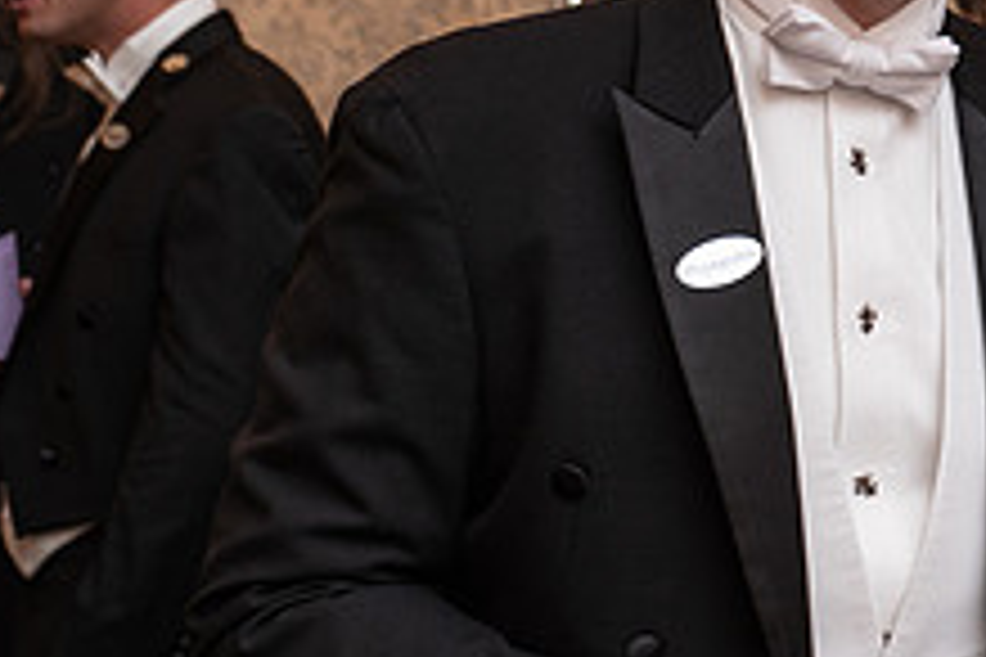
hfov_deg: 18.1
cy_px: 232
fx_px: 2903
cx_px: 1238
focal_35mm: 106
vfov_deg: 12.9
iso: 800
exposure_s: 1/40
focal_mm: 40
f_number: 4.5
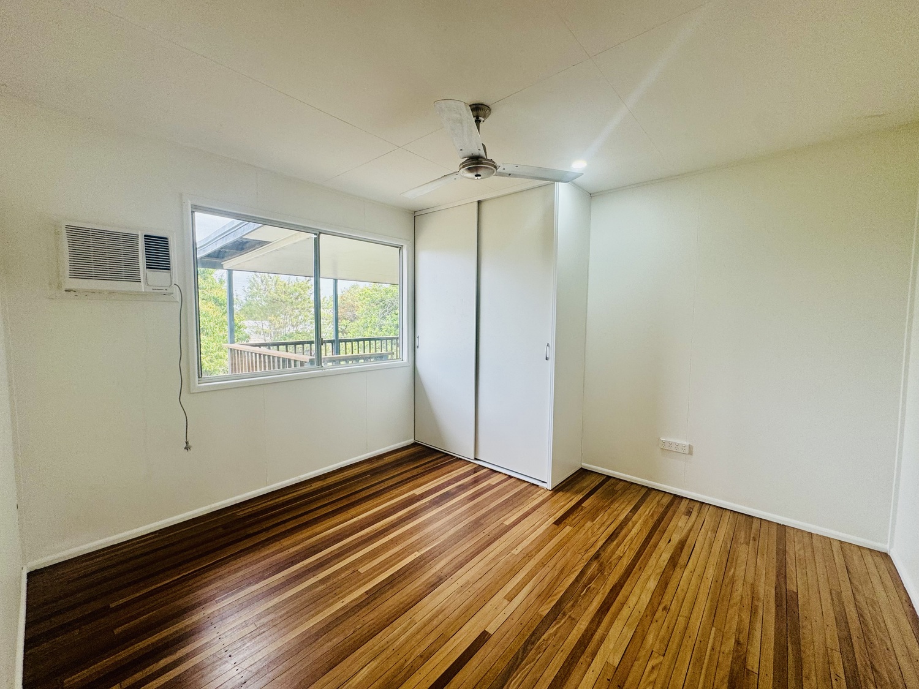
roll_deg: -0.1
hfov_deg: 102.1
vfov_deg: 85.7
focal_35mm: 14
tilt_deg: -3.9
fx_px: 372
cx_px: 460
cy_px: 344
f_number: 2.2
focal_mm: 2.22
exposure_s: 1/100
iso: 50
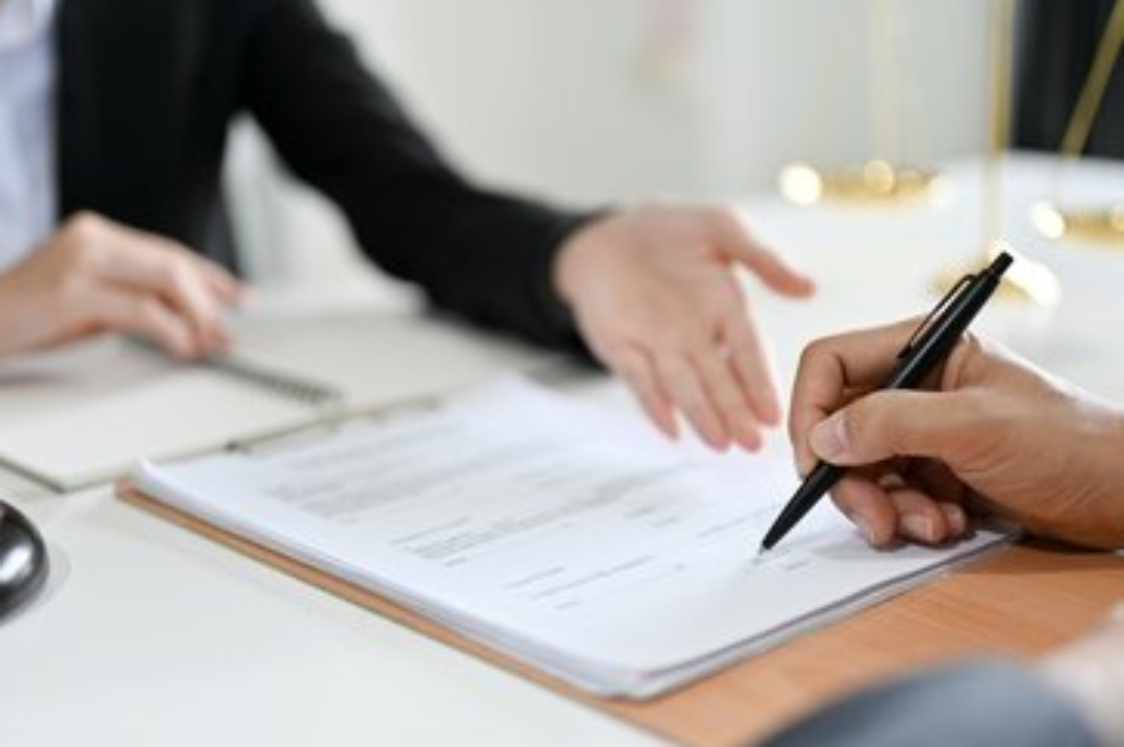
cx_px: 543
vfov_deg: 24.6
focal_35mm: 55
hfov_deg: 36.3
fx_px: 1716
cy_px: 374
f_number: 1.8
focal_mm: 50
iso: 160
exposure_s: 1/160
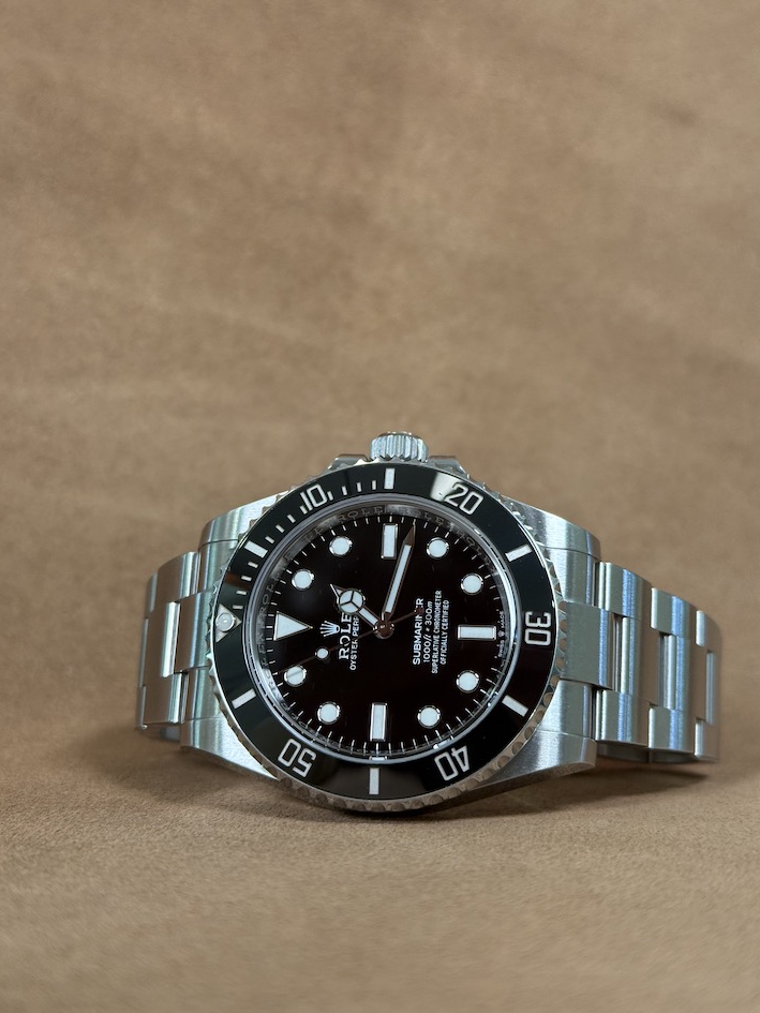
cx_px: 383
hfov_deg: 28.0
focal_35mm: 52
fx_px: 1522
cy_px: 526
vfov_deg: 36.8
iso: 200
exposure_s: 1/120
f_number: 1.78
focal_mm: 6.76
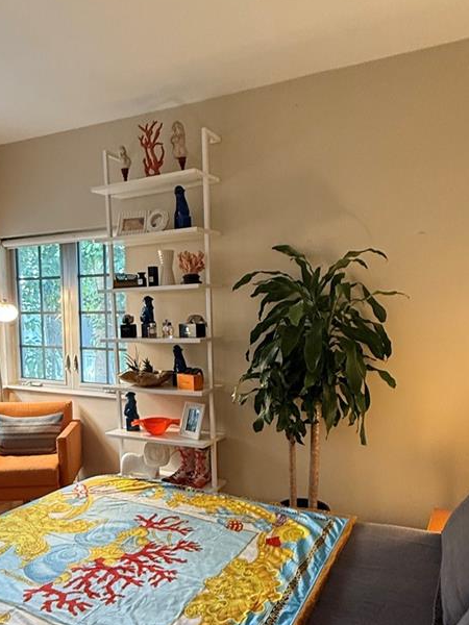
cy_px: 377
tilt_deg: -5.3
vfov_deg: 62.8
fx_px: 506
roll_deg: +0.0
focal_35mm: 28
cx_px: 207
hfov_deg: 49.6
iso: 500
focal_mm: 2.22
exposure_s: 1/60
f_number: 2.2
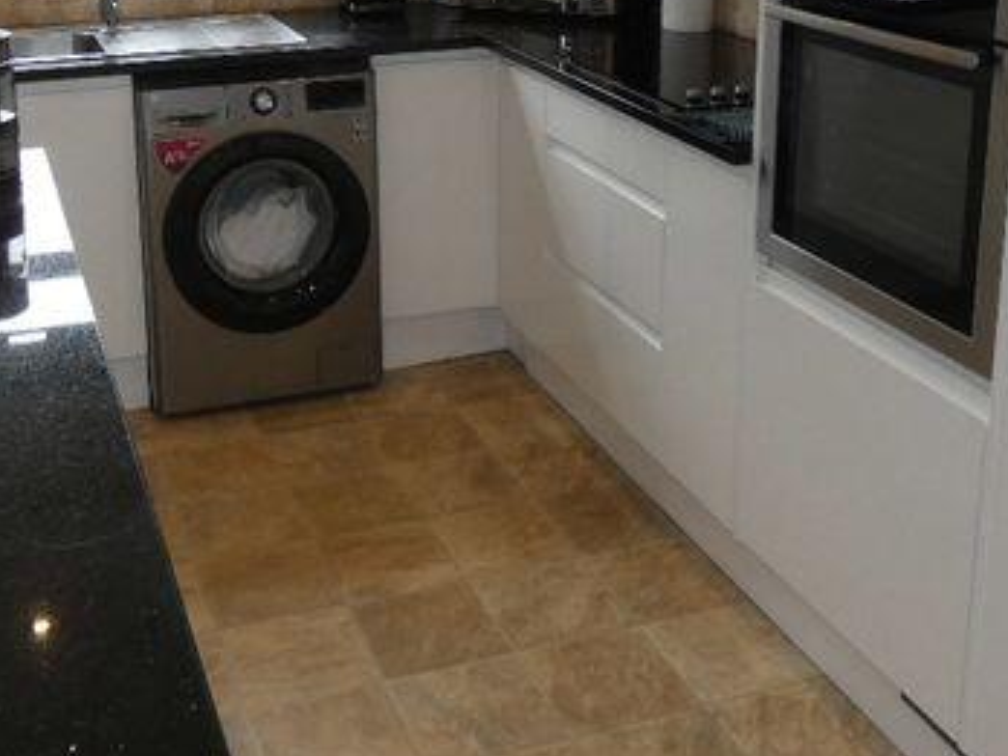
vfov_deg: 30.2
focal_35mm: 46
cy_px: 84
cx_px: 432
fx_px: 1339
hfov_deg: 41.1
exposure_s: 1/60
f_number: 2.8
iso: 100
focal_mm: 3.6
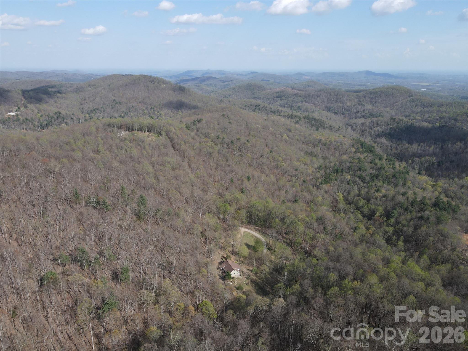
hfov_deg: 71.6
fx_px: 324
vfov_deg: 56.8
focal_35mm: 24
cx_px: 234
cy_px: 176
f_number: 2.8
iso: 100
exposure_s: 1/500
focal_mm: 4.5
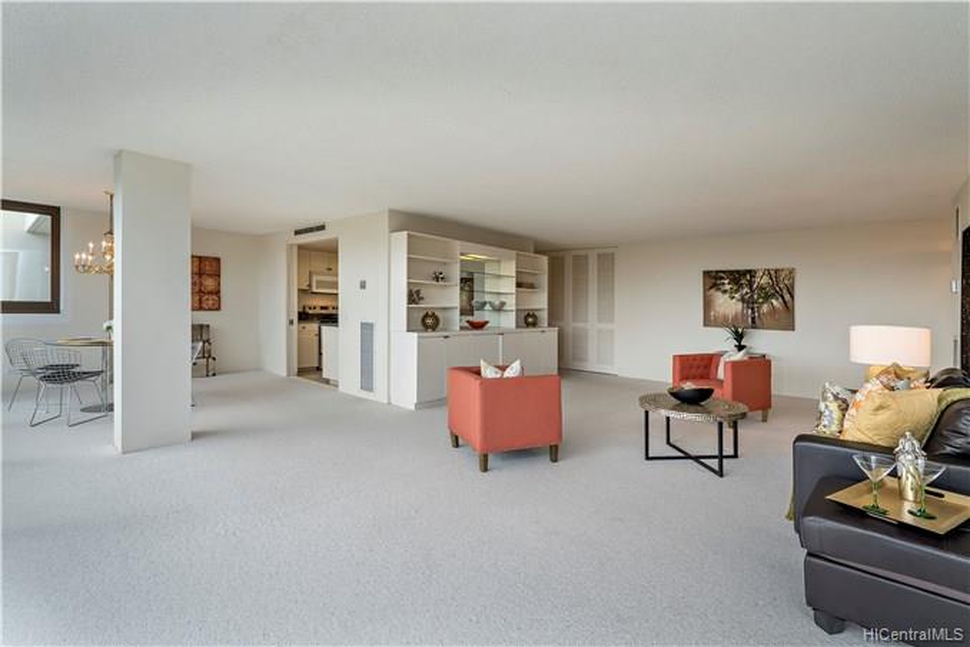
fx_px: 431
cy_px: 324
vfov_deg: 73.7
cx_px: 485
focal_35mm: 16
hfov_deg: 96.7
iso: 250
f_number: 8
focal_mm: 16
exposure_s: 1/30
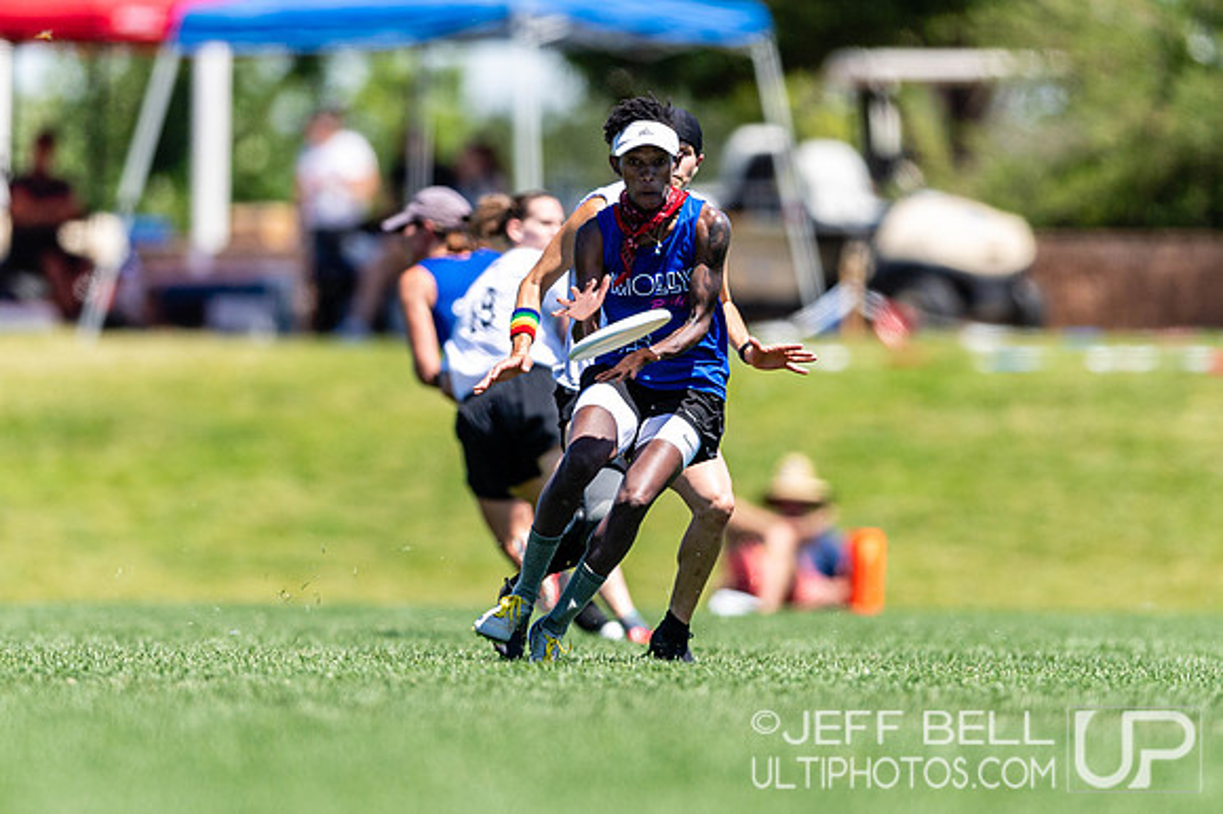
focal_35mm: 702
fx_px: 23824
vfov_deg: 2.0
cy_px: 311
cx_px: 618
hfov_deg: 2.9
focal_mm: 400
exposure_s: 1/2000
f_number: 2.8
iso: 100
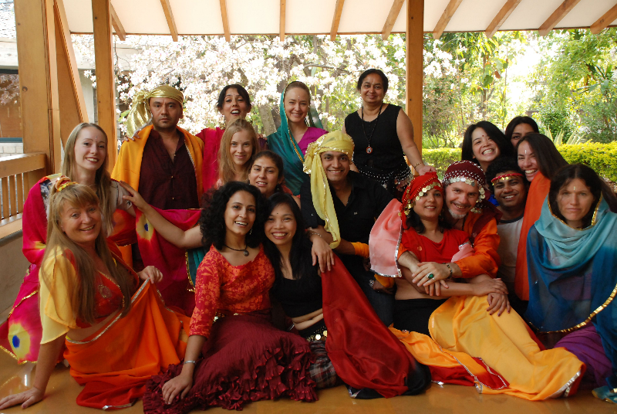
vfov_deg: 29.0
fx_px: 798
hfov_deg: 42.3
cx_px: 308
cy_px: 207
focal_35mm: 46
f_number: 5.6
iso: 800
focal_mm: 31
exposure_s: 1/180
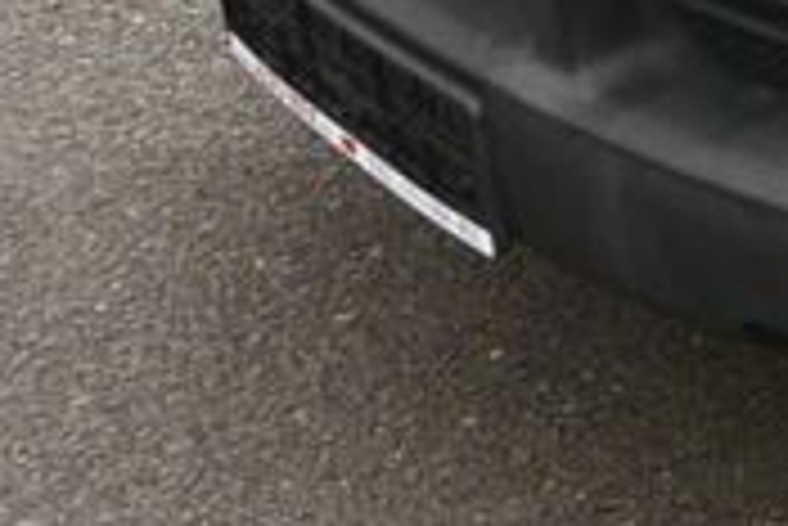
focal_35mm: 158
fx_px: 3461
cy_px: -915
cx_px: 1896
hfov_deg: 11.0
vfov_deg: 7.8
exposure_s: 1/250
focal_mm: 10
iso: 160
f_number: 6.3
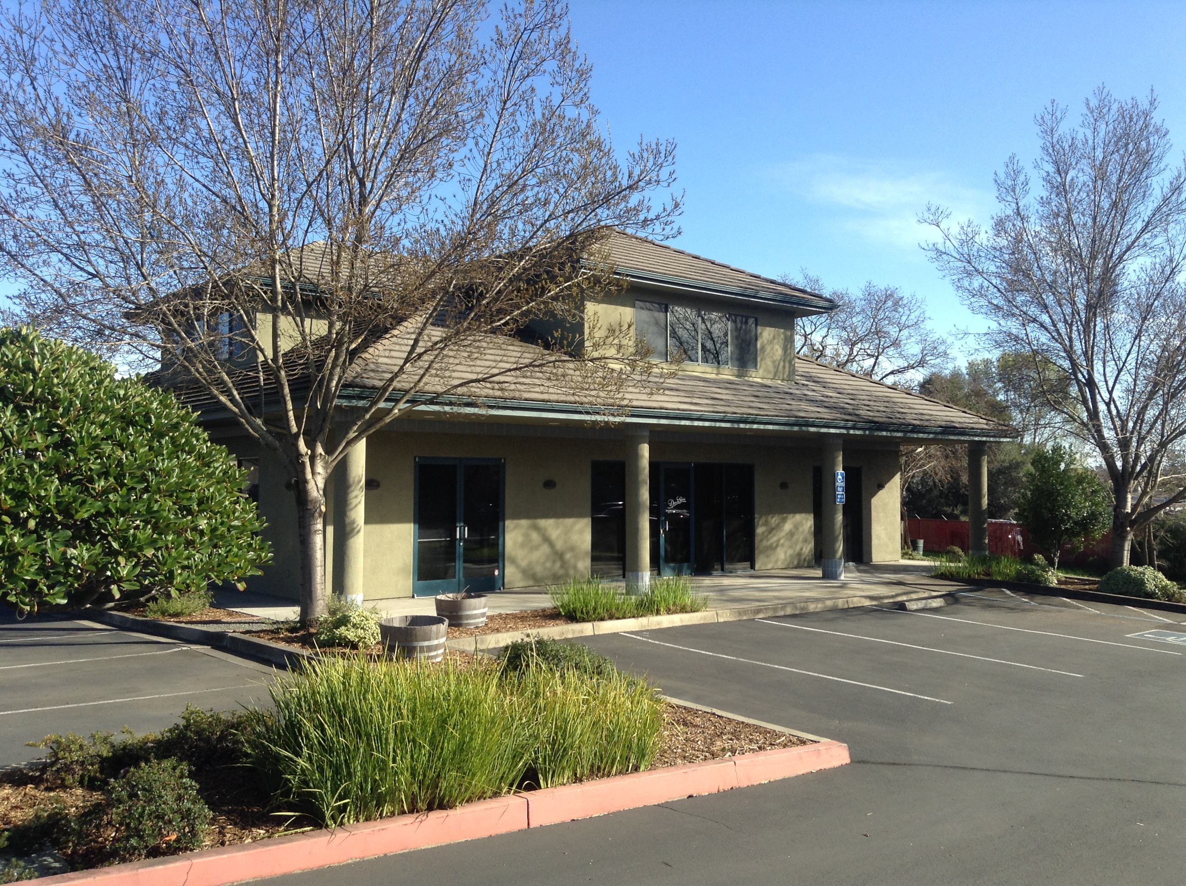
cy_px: 443
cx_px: 593
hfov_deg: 55.4
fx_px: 1129
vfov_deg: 42.8
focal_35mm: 33
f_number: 2.4
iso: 25
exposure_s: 1/527
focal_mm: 3.3
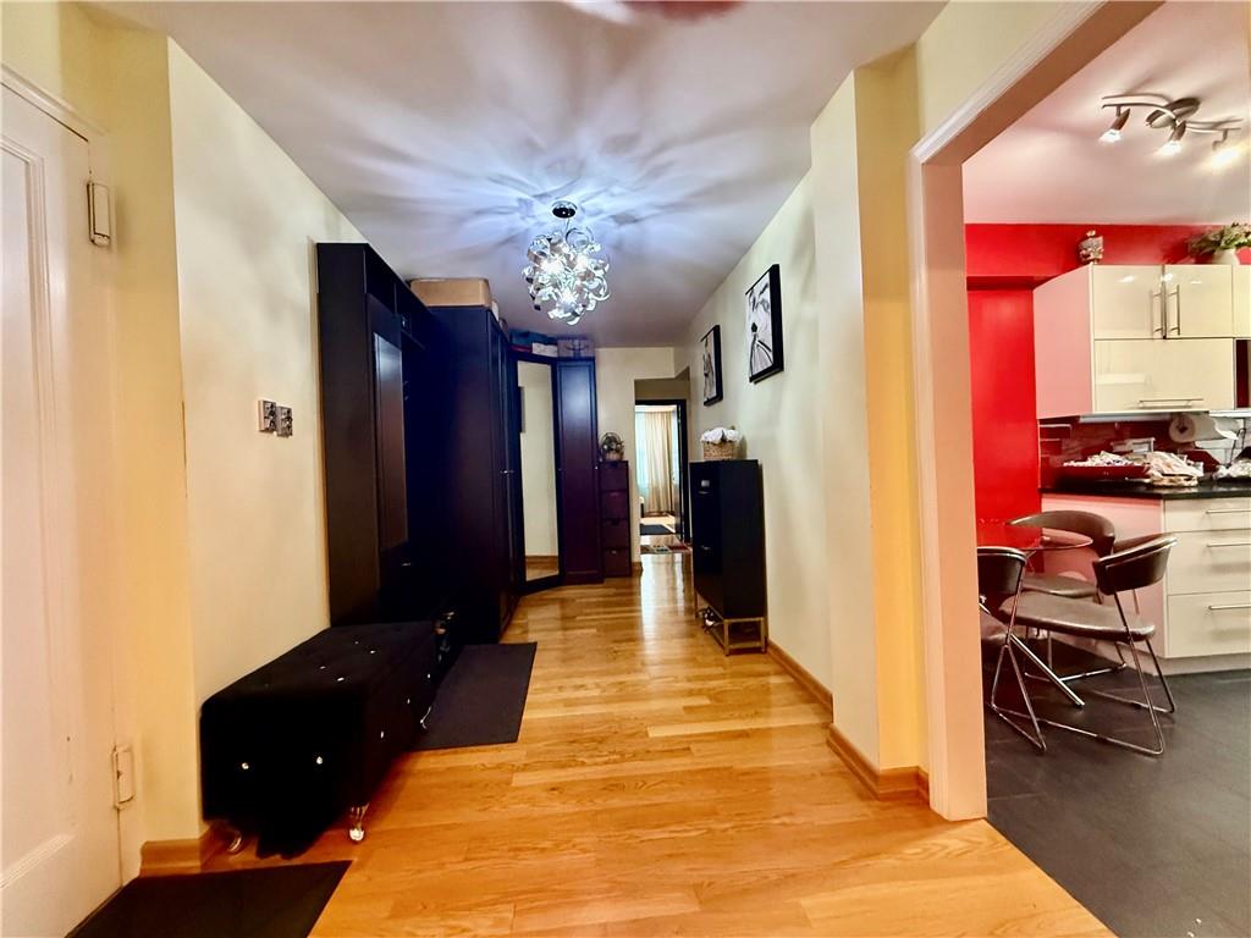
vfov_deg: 85.7
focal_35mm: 14
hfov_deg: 102.1
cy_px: 469
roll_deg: +0.9
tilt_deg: -1.3
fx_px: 506
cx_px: 626
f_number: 2.2
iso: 640
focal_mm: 2.22
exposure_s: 1/60
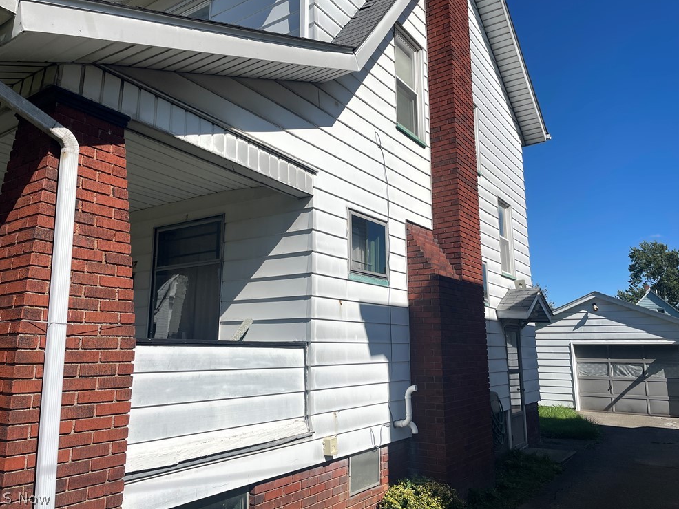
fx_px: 530
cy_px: 246
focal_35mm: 27
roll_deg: +0.0
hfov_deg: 65.3
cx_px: 331
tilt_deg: +12.8
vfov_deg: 51.4
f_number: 1.6
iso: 32
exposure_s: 1/7813
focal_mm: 4.2
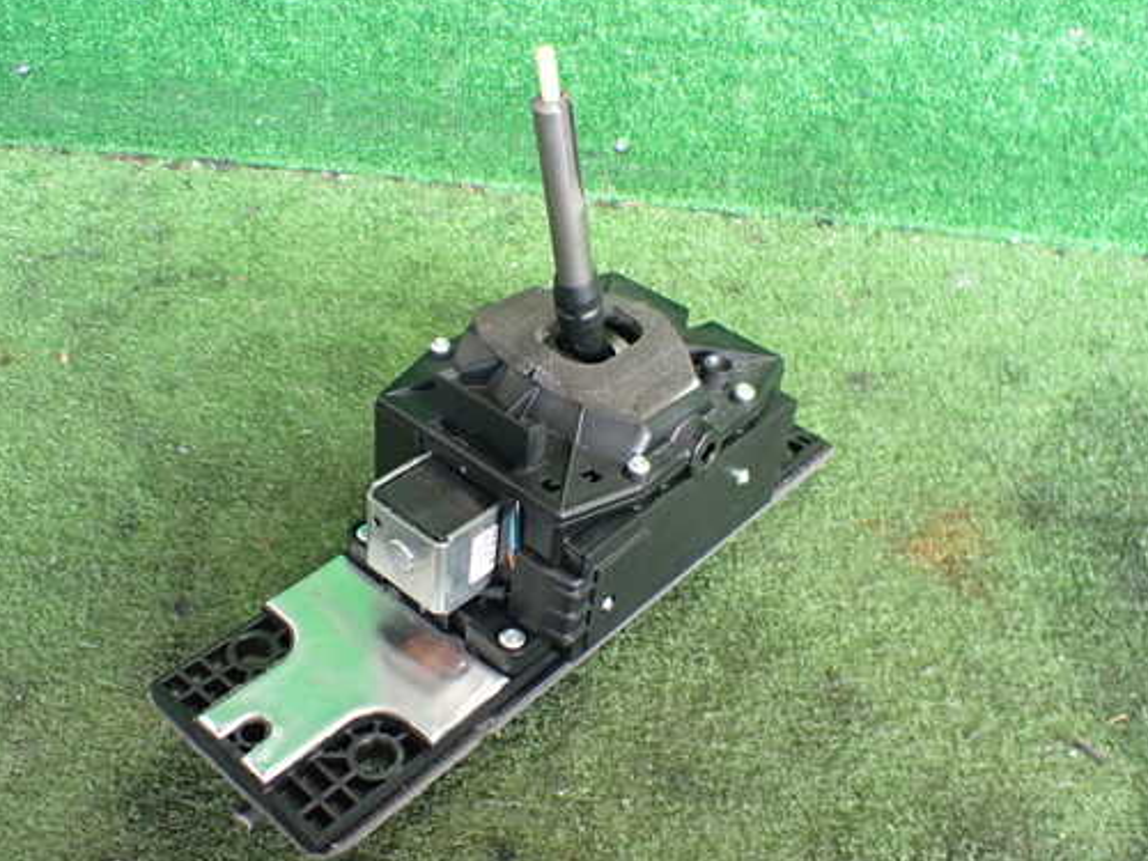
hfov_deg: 51.3
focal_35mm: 36
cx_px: 533
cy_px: 429
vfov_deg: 39.7
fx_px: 1194
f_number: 2.3
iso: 800
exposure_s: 1/80
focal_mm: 5.4
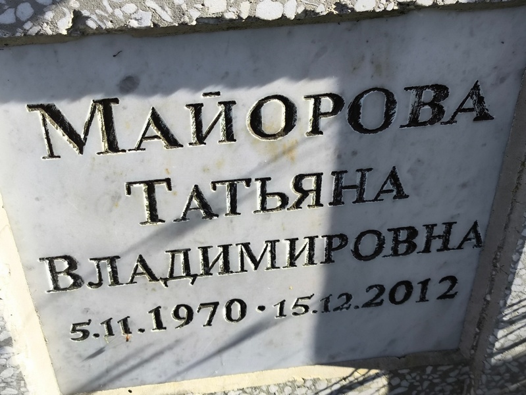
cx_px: 263
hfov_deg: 38.2
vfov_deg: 29.1
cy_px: 198
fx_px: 760
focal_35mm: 50
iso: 50
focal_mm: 4.71
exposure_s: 1/545
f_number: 1.7
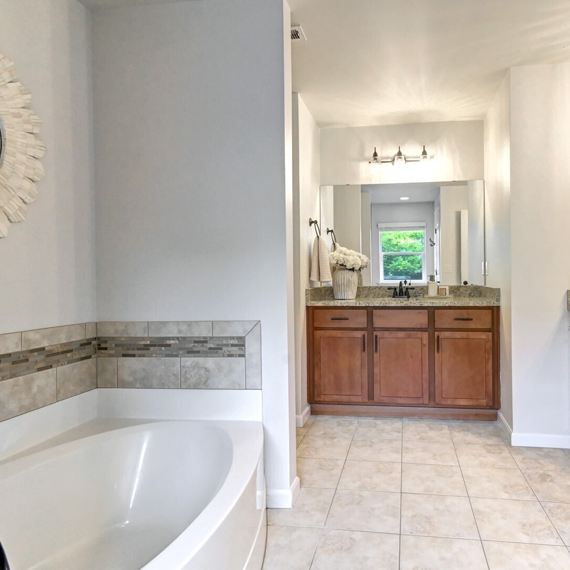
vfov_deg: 74.8
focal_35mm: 20
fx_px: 373
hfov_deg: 73.5
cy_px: 287
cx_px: 357
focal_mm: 10
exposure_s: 1/5
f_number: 11
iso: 3200
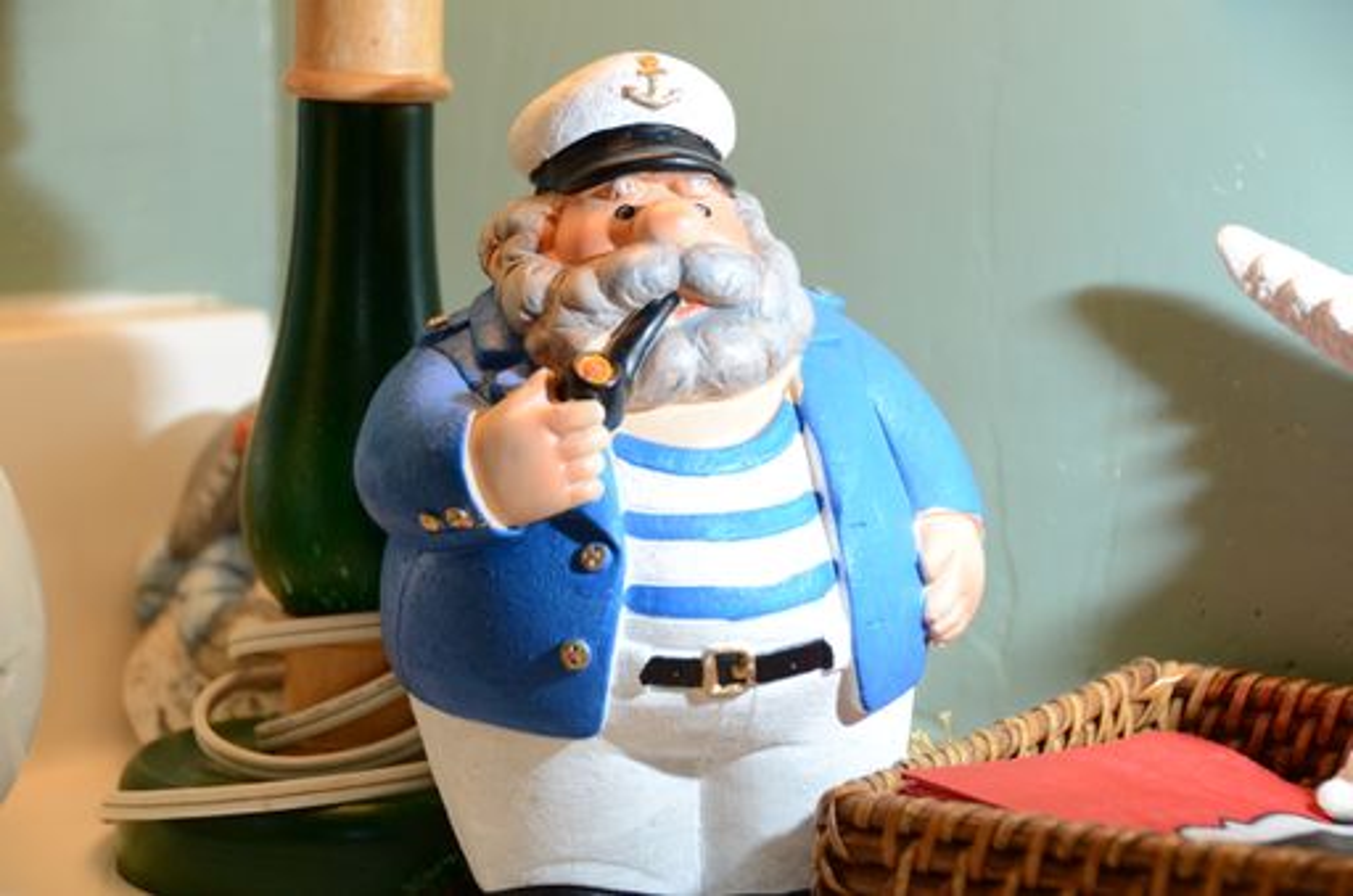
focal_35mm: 105
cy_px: 448
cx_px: 676
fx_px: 3938
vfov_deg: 13.0
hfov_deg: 19.5
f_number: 5
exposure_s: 1/60
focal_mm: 70
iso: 200
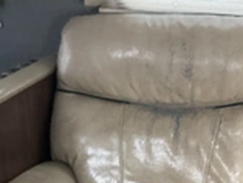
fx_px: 520
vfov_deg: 19.1
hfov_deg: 26.3
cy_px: 200
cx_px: 147
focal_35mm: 74
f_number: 1.8
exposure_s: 1/30
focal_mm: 3
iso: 320
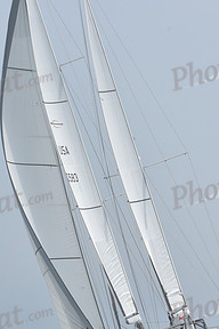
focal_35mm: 141
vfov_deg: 14.5
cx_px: 112
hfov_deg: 9.7
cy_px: 137
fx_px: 1287
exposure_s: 1/800
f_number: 13
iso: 320
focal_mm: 70
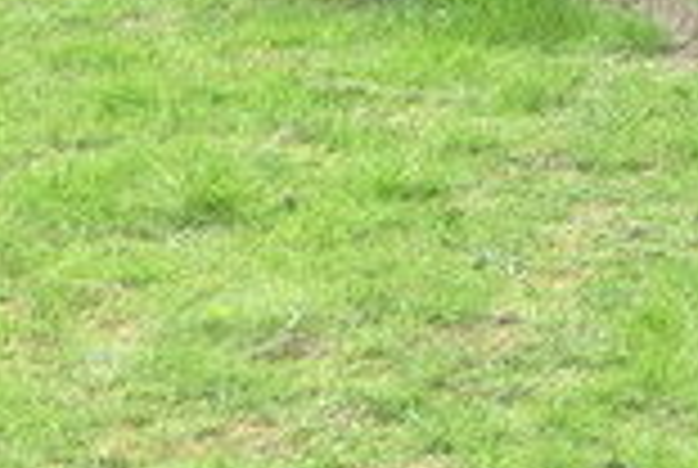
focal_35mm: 425
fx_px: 8256
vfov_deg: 3.2
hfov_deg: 4.8
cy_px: -572
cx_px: 601
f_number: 5.6
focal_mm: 30
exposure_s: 1/160
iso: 100
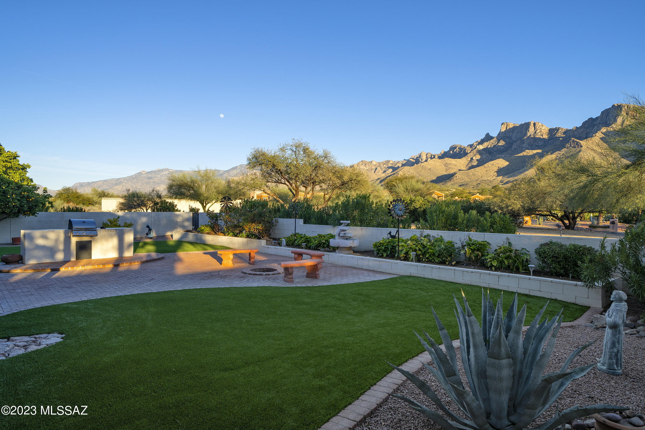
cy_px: 215
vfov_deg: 59.5
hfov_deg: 81.2
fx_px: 376
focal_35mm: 21
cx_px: 322
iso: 100
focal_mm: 21
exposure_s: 1/80
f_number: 9
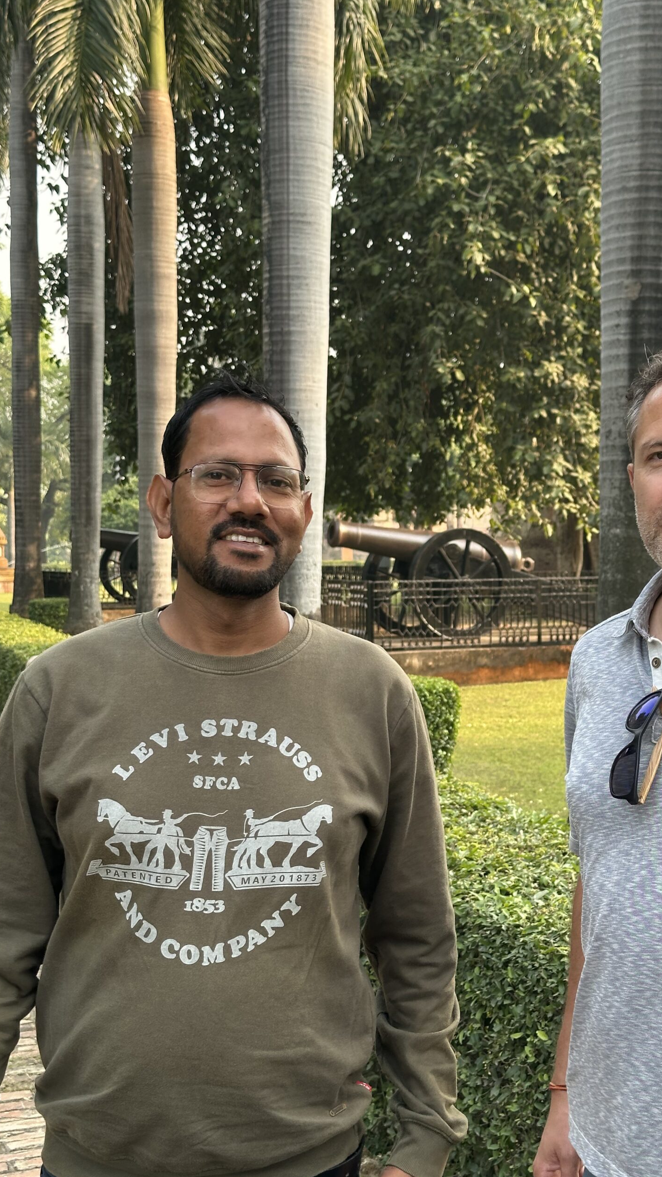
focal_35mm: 53
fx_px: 1654
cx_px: 441
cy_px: 594
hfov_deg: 22.5
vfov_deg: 39.2
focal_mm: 6.86
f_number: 1.78
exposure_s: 1/256
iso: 64
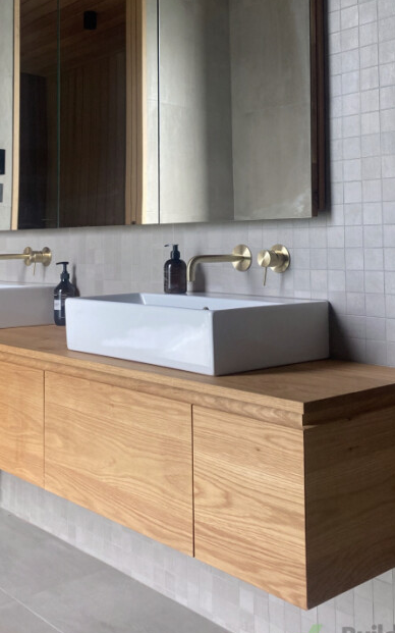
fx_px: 741
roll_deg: -0.4
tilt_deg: +5.0
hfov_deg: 29.8
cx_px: 173
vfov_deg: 45.5
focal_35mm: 43
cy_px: 209
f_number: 1.8
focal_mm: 3.99
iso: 80
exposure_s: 1/87
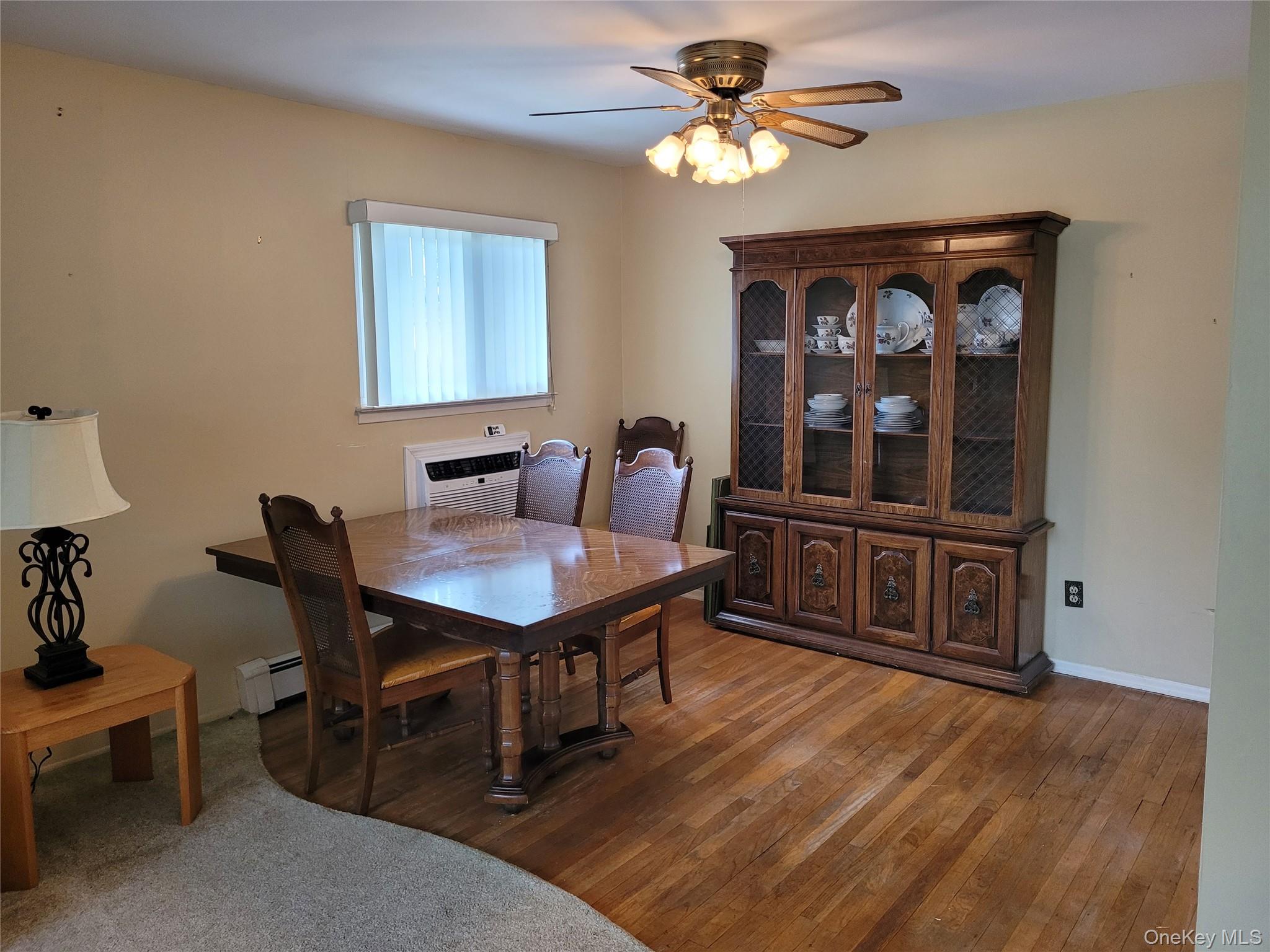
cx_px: 635
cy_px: 476
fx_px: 954
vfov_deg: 53.1
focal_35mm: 26
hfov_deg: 67.3
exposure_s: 1/120
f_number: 1.8
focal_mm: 5.4
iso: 320
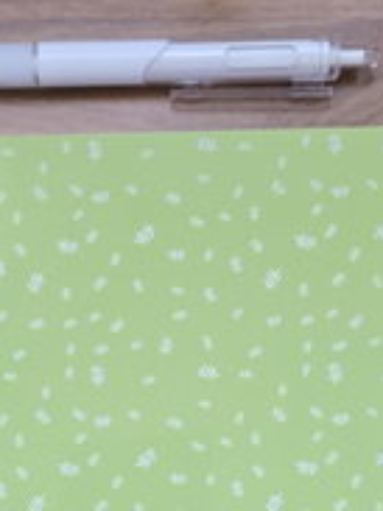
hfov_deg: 21.9
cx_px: 154
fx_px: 990
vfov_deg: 28.0
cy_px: 451
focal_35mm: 67
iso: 125
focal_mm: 6.3
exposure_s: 1/58.6
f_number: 1.7
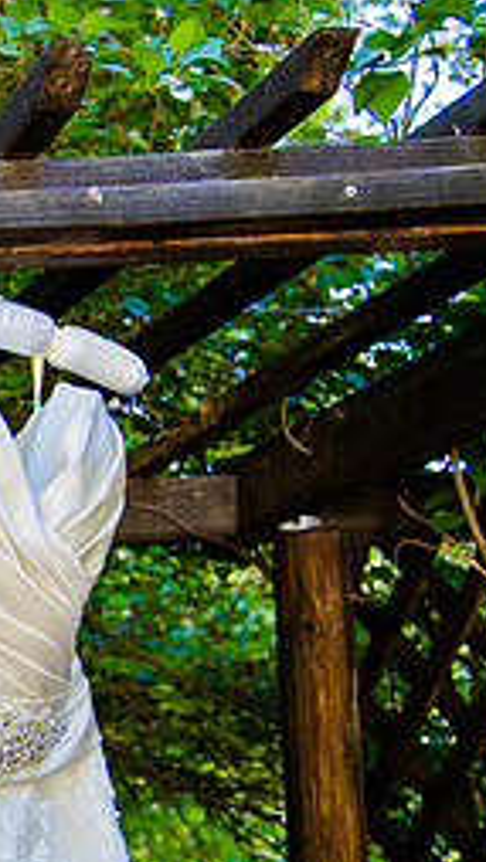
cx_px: -330
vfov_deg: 28.2
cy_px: 645
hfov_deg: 14.7
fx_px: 1694
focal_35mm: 74
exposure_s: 1/250
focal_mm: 31
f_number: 4
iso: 500
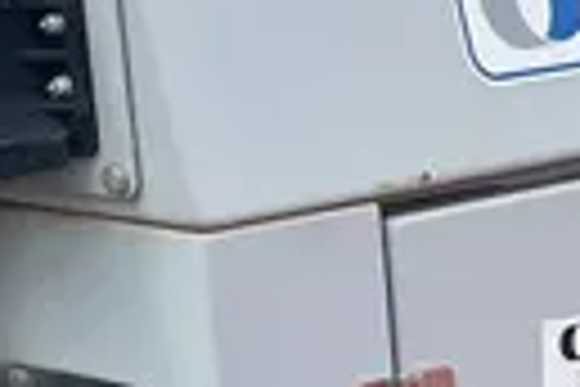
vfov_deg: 8.5
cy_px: 709
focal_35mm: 154
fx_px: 2481
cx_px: 724
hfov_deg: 12.9
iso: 50
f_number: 1.6
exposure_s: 1/1580
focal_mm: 5.1
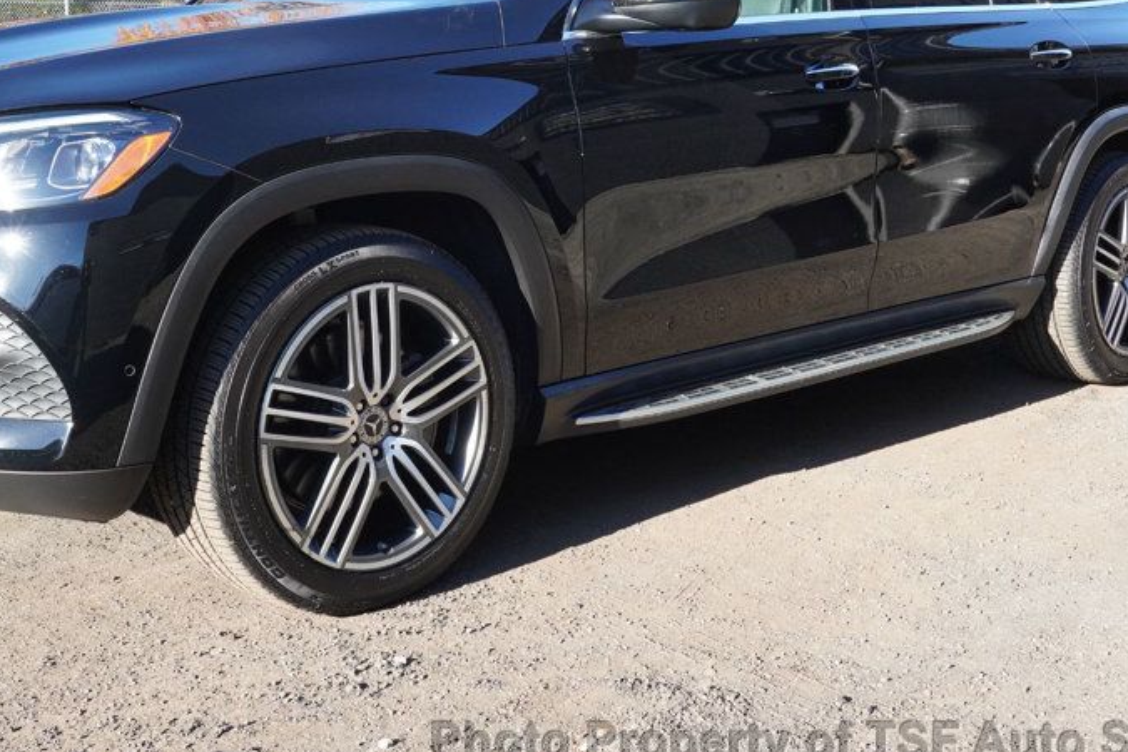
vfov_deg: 26.8
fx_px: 1567
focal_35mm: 50
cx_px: 465
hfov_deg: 39.5
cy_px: 223
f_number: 9
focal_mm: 22
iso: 800
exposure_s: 1/250
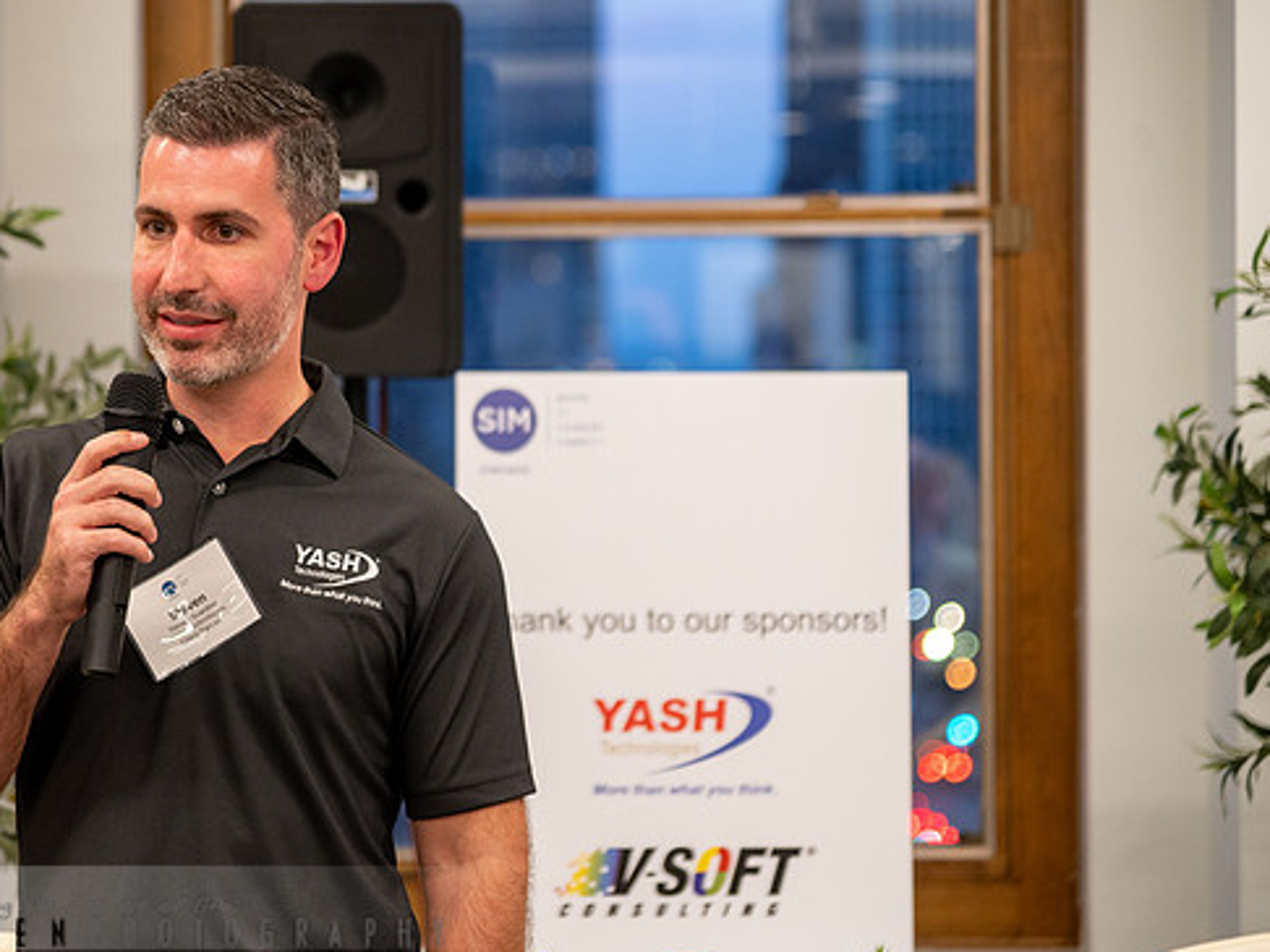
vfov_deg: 9.5
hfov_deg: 12.7
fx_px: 5721
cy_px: 409
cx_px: 457
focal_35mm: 156
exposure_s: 1/100
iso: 1600
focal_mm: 120
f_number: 4
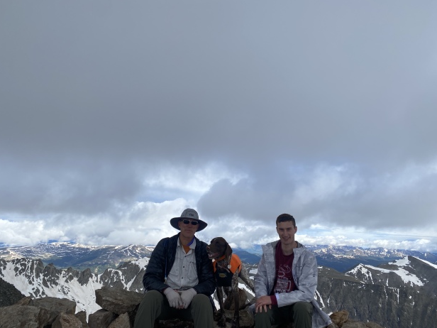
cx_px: 218
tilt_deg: +7.8
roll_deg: -1.8
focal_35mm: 27
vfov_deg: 51.3
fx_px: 341
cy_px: 168
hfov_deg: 65.3
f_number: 1.8
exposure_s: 1/2463
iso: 32
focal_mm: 4.25
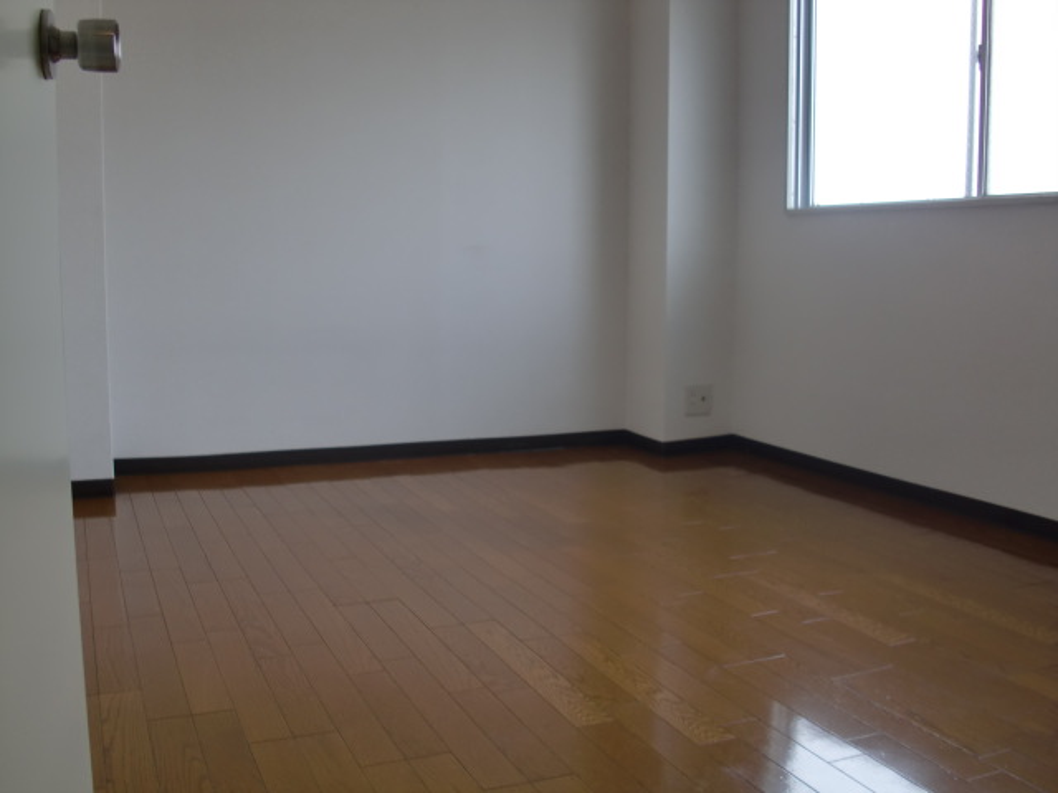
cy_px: 396
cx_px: 529
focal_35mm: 36
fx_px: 1100
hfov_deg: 51.4
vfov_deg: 39.7
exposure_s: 1/80
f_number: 2.8
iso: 64
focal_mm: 6.3
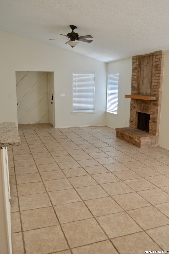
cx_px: 84
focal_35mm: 30
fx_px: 212
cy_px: 127
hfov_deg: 43.5
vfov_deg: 62.0
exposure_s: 1/100
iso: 400
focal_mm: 20
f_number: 5
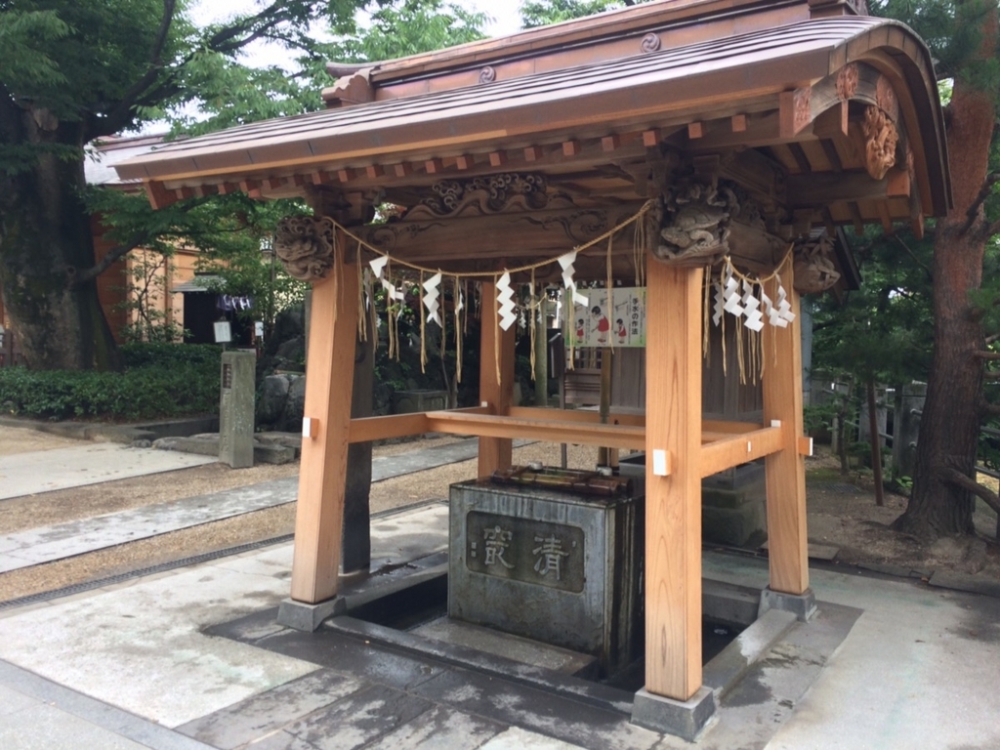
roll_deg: +0.2
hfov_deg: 61.7
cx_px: 500
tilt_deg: -2.7
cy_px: 375
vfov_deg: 48.2
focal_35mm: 29
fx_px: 838
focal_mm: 4.15
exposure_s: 1/120
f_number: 2.2
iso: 40
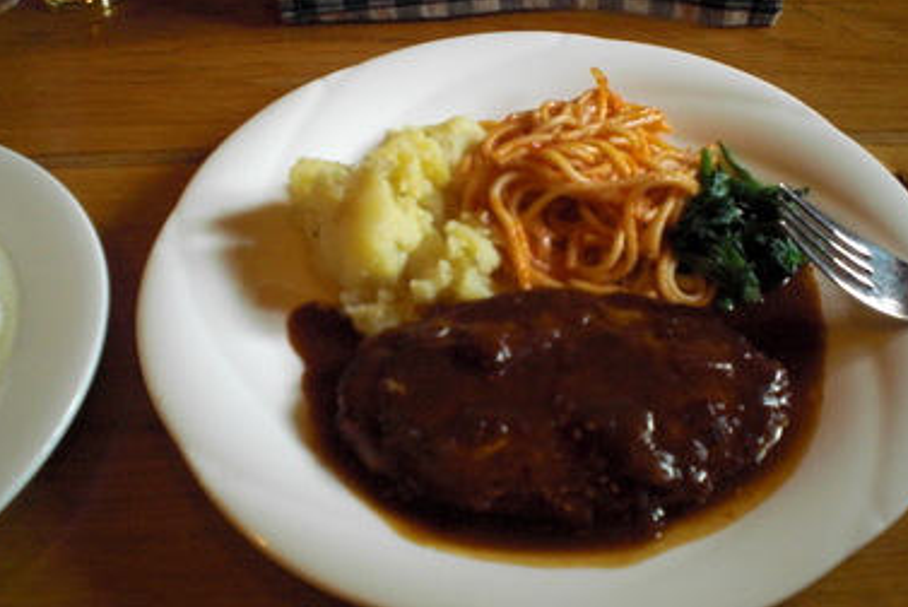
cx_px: 479
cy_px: 273
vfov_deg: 30.5
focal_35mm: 44
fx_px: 1111
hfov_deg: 44.5
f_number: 3.1
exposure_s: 1/60
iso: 400
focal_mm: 6.3
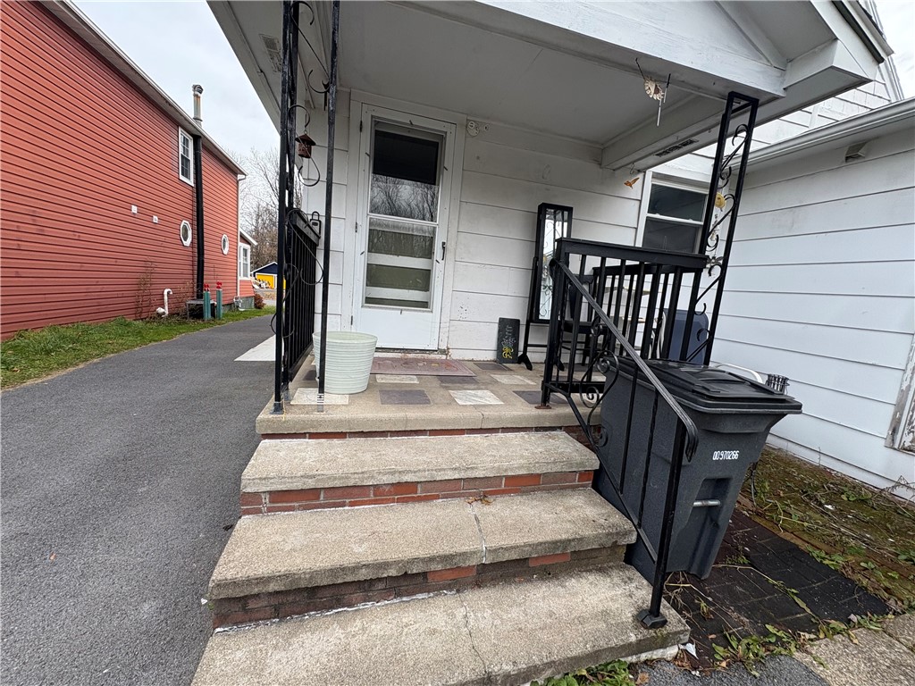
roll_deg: -4.1
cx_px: 458
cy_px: 343
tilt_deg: -8.6
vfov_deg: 85.7
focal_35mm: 14
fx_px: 370
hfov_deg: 102.1
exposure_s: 1/324
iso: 40
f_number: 2.2
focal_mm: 2.22
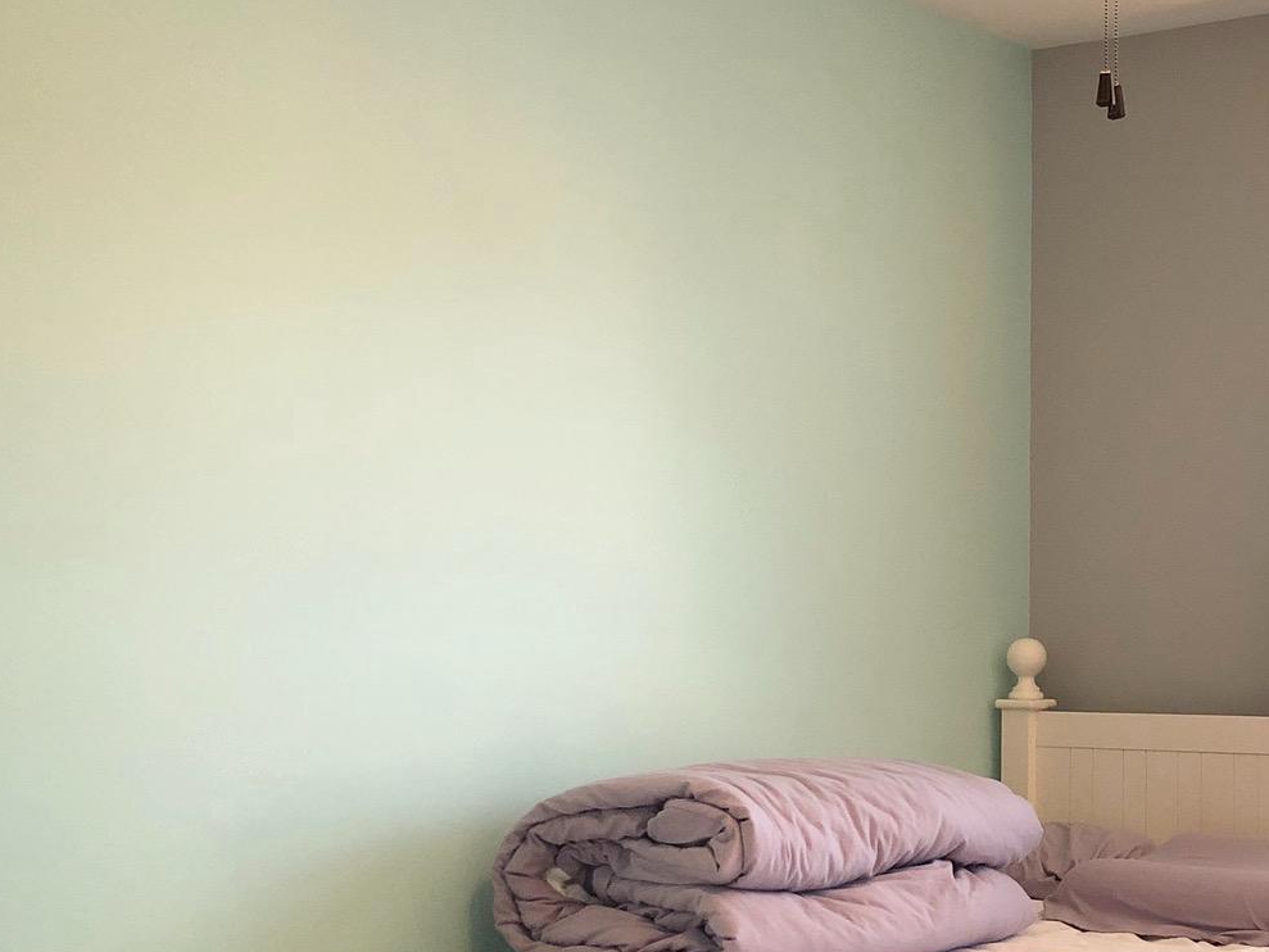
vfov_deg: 25.1
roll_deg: -0.2
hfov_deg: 31.2
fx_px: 2127
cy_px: 613
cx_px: 1213
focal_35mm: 58
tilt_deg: -0.2
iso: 40
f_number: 1.8
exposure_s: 1/30
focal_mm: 3.99
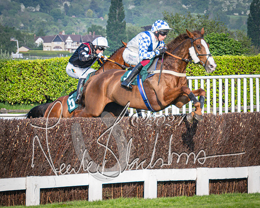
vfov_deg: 5.3
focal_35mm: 293
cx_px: -10
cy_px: 94
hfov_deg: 6.6
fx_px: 2252
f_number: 4
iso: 400
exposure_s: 1/2000
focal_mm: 98
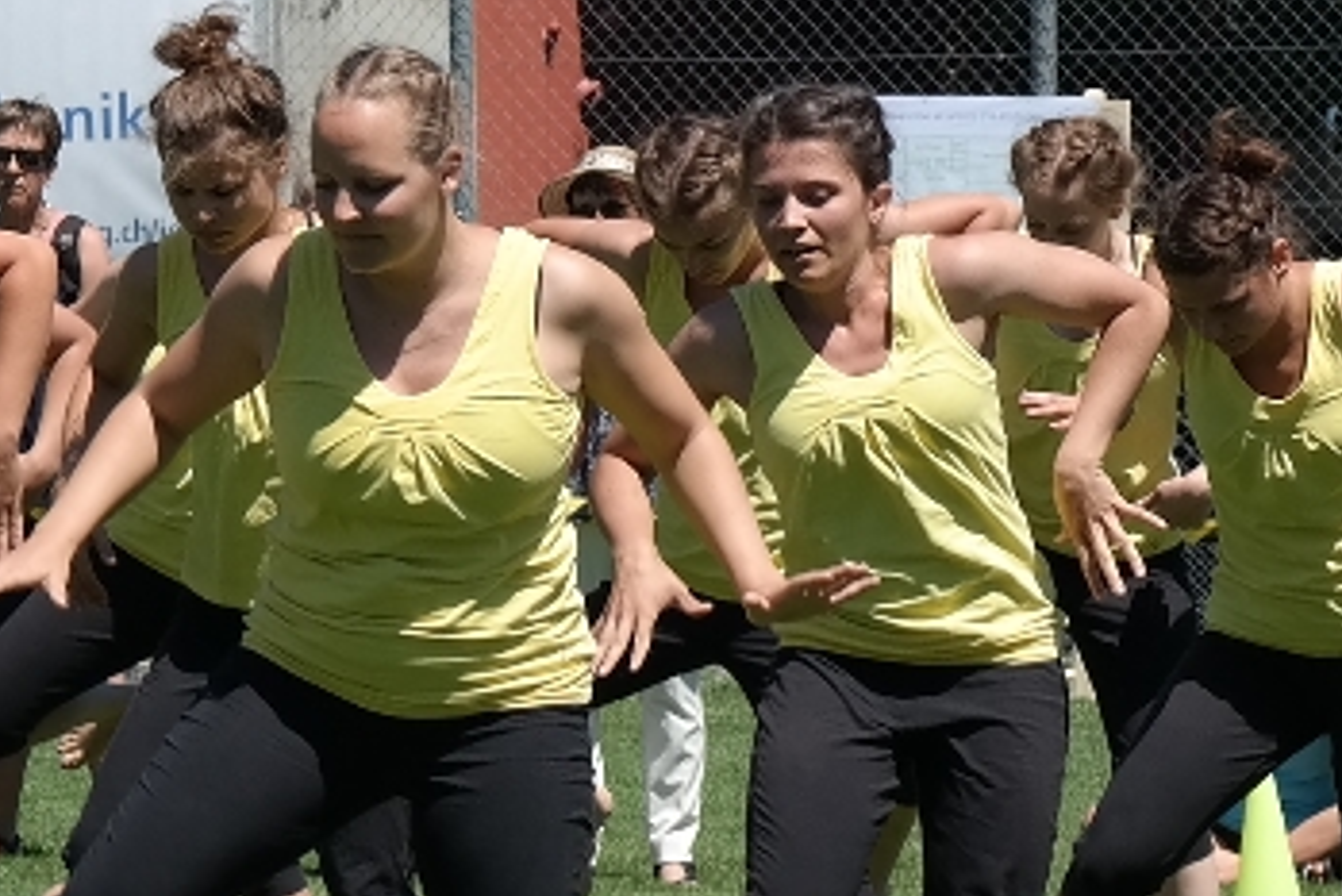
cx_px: 311
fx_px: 13164
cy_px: 819
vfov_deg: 3.9
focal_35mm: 353
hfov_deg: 5.8
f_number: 6.3
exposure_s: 1/400
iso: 100
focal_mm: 50
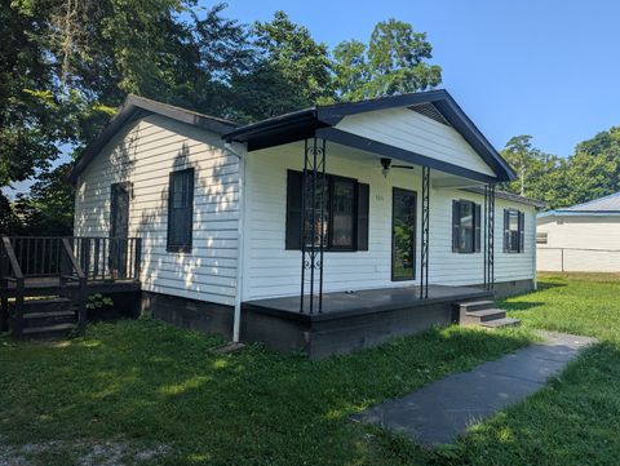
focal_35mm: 25
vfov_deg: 55.0
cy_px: 232
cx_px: 313
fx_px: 448
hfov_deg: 69.3
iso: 46
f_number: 1.85
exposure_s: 1/2976
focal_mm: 6.81
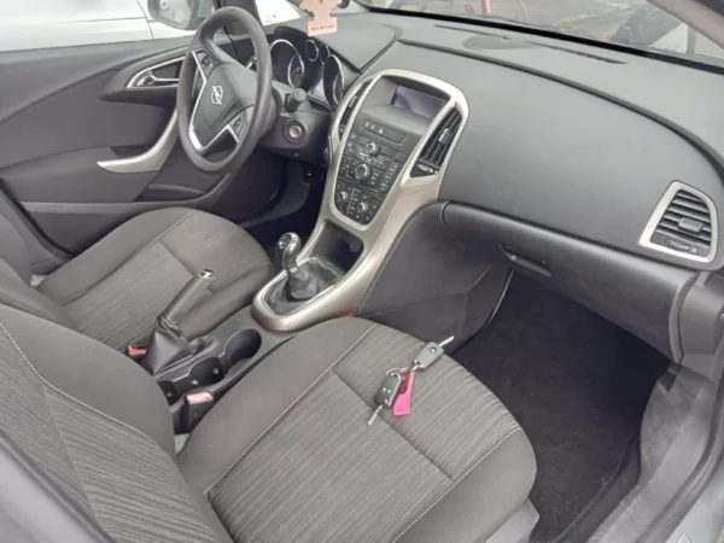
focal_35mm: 28
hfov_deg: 63.4
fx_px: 586
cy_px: 272
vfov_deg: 49.7
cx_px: 362
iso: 184
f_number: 2.2
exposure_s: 1/33.3
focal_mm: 3.46
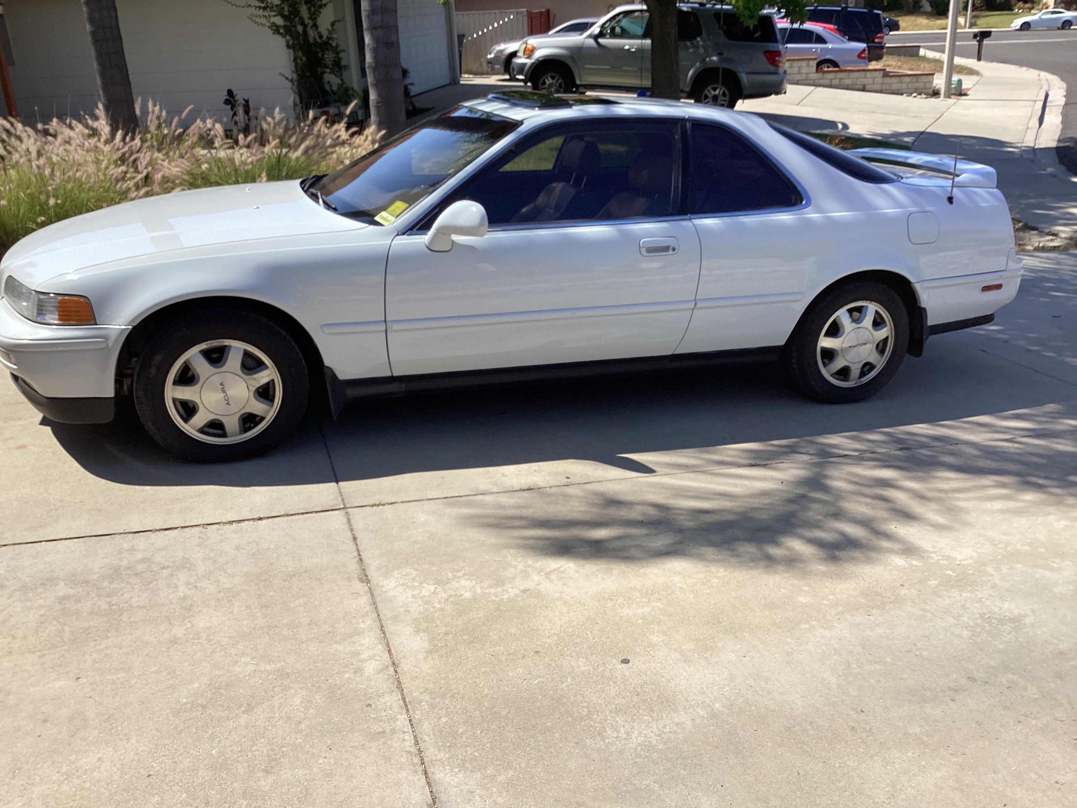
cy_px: 404
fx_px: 964
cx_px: 538
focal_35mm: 31
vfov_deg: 45.4
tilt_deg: -21.3
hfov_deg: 58.4
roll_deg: +3.1
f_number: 2.4
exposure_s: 1/1508
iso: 25
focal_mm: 3.3
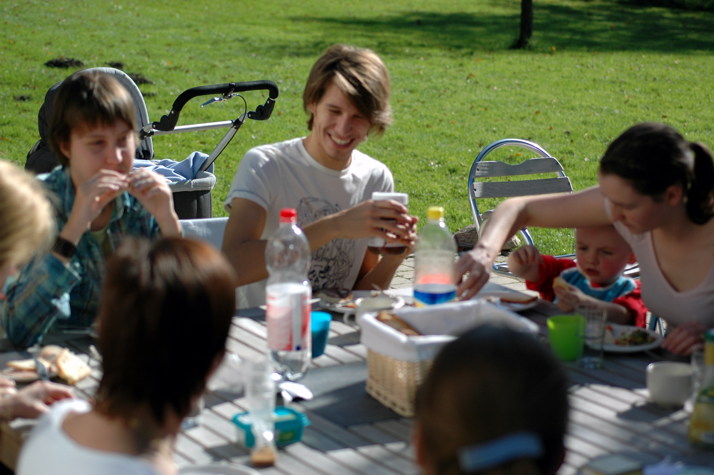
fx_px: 1783
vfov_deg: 15.2
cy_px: 238
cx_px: 357
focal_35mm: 90
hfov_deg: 22.6
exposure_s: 1/3200
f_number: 2.8
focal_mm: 60
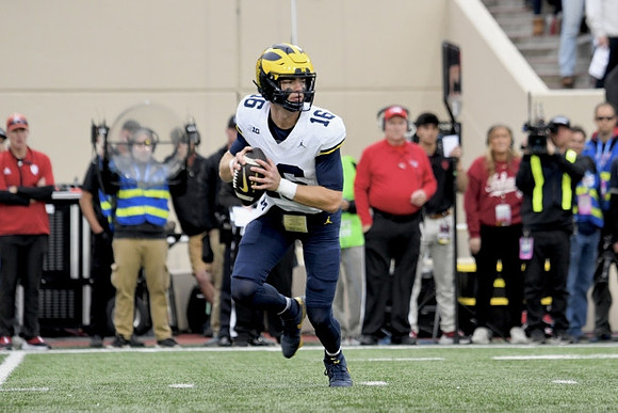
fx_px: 5563
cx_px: 309
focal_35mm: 324
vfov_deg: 4.2
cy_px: 206
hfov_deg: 6.4
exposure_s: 1/1000
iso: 2000
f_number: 5.6
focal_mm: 270
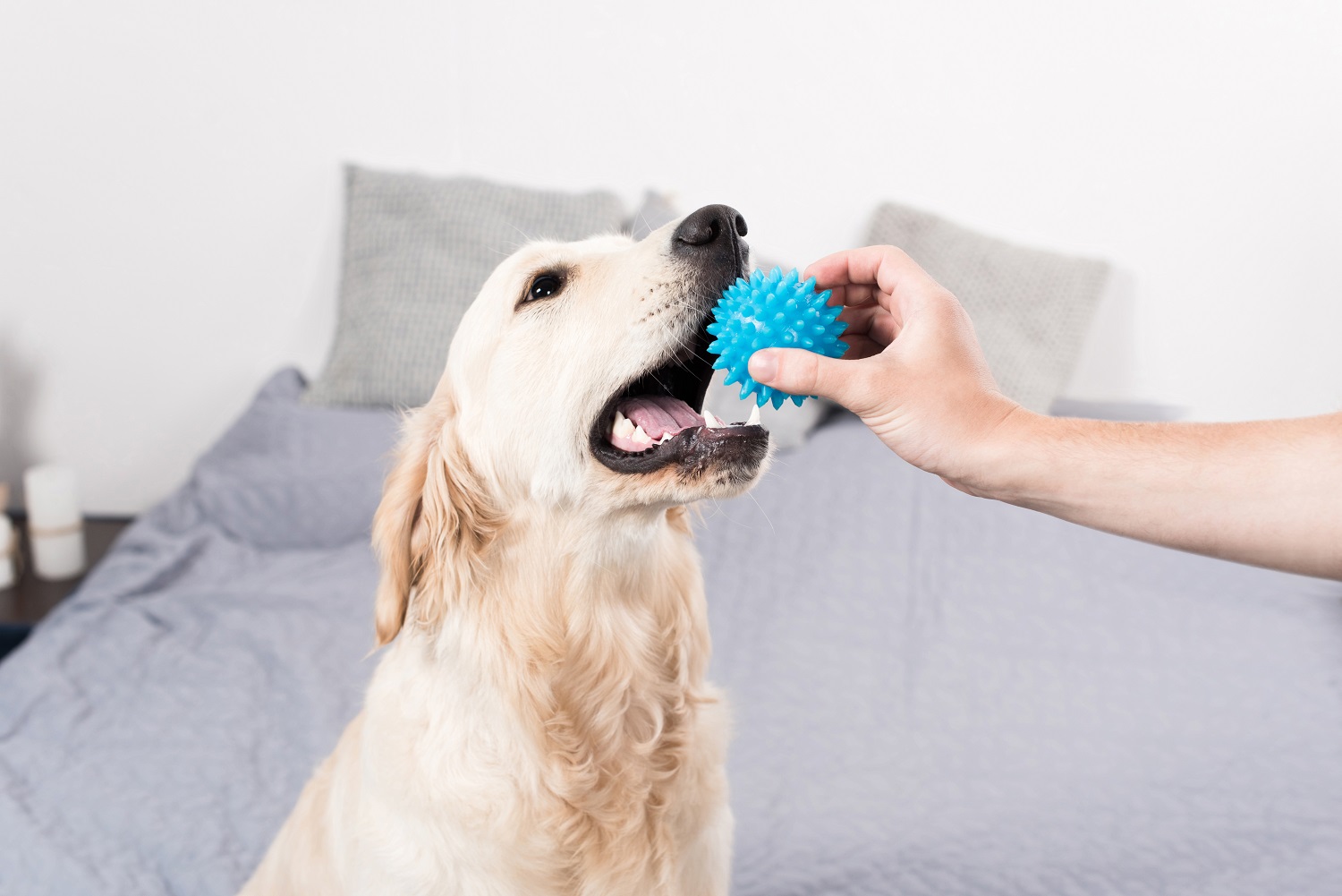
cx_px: 671
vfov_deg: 27.0
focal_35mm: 50
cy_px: 448
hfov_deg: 39.6
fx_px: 1864
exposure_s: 1/200
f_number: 5
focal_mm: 50
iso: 200
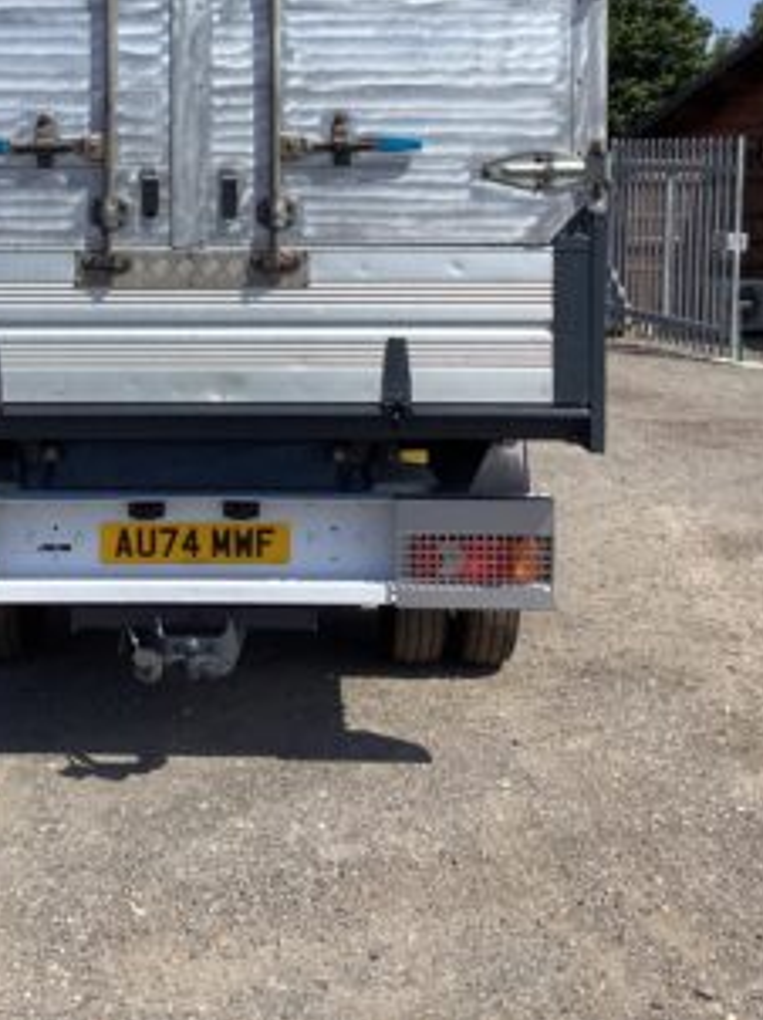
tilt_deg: +0.1
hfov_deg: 29.9
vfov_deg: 38.5
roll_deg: -1.8
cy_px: 238
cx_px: 223
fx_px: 1413
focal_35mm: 48
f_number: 2.4
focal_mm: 3.3
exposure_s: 1/1664
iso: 25
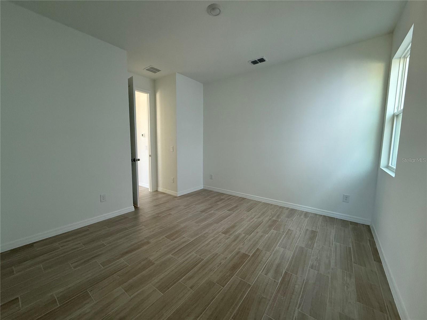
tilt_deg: -4.5
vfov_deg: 85.7
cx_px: 214
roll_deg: -0.3
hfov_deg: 102.1
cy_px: 160
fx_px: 173
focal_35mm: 14
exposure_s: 1/120
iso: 320
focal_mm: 2.22
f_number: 2.2
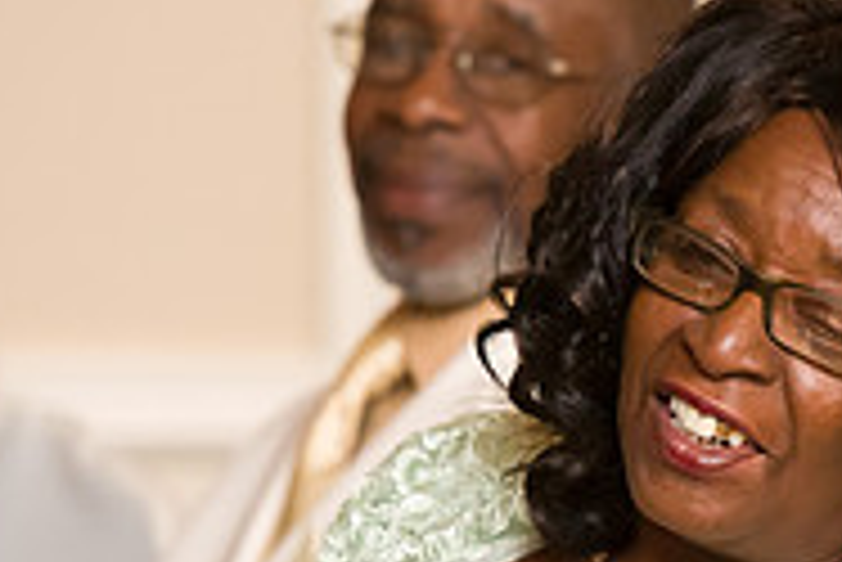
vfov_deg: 2.6
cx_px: 770
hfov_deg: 3.9
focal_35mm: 526
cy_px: 396
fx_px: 12312
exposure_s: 1/125
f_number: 3.2
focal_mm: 170
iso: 3200
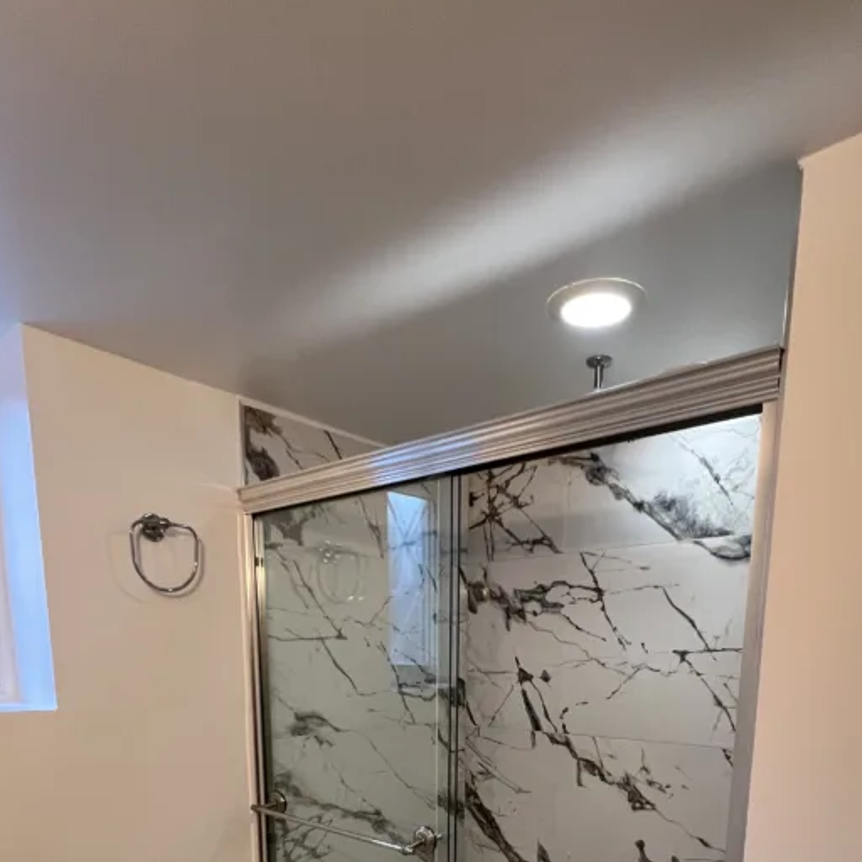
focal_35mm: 23
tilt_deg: -11.0
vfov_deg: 57.0
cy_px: 790
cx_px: 444
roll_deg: -0.8
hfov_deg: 67.2
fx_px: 648
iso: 160
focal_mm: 1.57
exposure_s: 1/60
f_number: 1.8
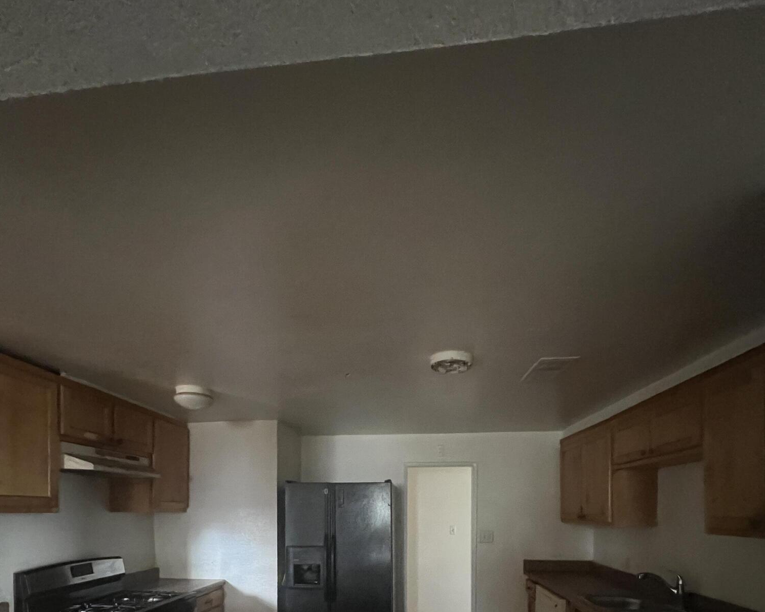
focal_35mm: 17
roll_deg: -0.2
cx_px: 383
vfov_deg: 67.6
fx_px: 385
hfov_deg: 89.6
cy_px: 512
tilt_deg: -0.9
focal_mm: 1.57
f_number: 1.8
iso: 1250
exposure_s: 1/32
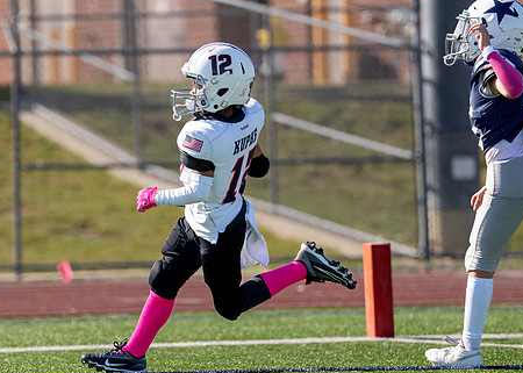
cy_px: 142
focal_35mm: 397
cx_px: 156
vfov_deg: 3.6
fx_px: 5894
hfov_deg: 5.1
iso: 320
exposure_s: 1/6400
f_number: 2.8
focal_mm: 200
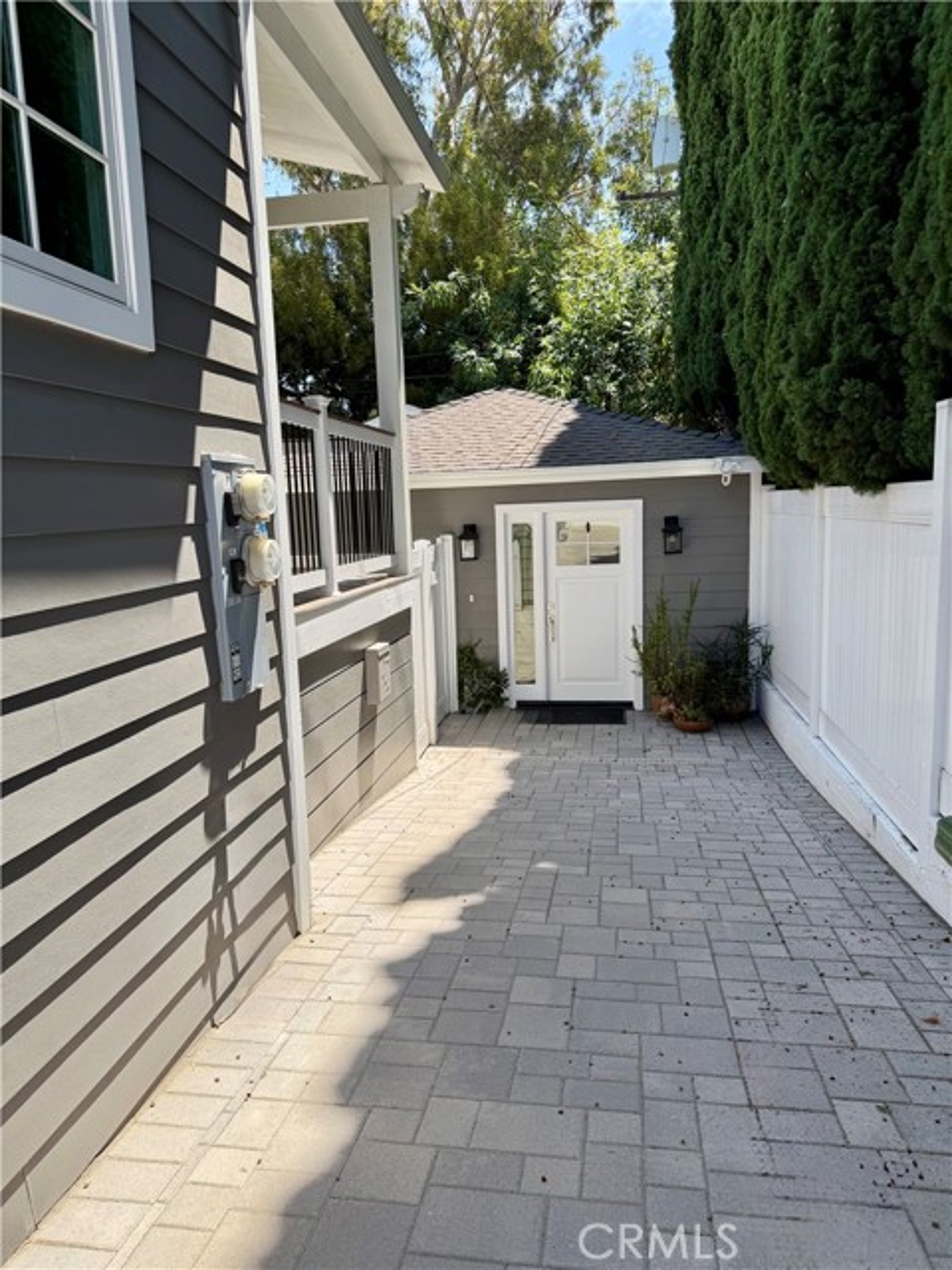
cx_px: 476
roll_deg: +2.5
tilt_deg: -9.5
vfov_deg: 71.6
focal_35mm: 24
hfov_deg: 56.8
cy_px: 635
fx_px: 880
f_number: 1.78
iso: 80
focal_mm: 6.76
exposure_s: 1/1653
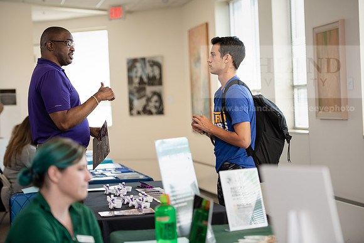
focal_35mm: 100
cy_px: 122
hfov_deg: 20.4
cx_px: 182
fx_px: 1011
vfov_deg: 13.7
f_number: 3.2
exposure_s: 1/200
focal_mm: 100
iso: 800
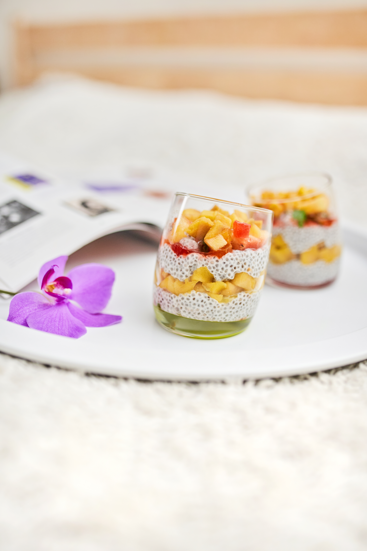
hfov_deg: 37.9
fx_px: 535
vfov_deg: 54.4
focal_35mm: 35
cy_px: 276
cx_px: 184
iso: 320
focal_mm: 35
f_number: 1.8
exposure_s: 1/250
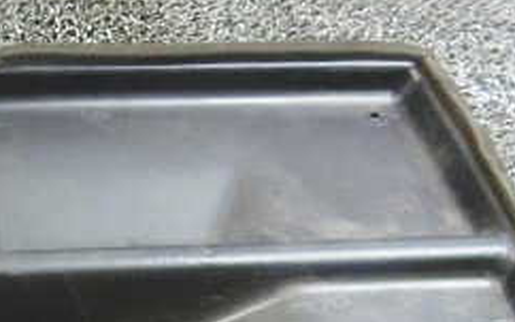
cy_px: 196
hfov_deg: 27.8
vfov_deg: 18.6
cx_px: 13
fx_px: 982
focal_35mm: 70
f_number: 3.5
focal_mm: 4.5
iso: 800
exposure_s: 1/30
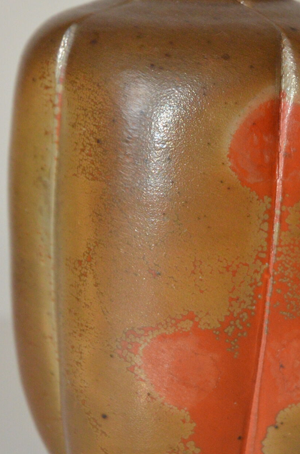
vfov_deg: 13.7
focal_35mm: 150
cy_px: 216
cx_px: 210
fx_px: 1883
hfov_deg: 9.1
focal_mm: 50
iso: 2000
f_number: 6.3
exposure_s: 1/60
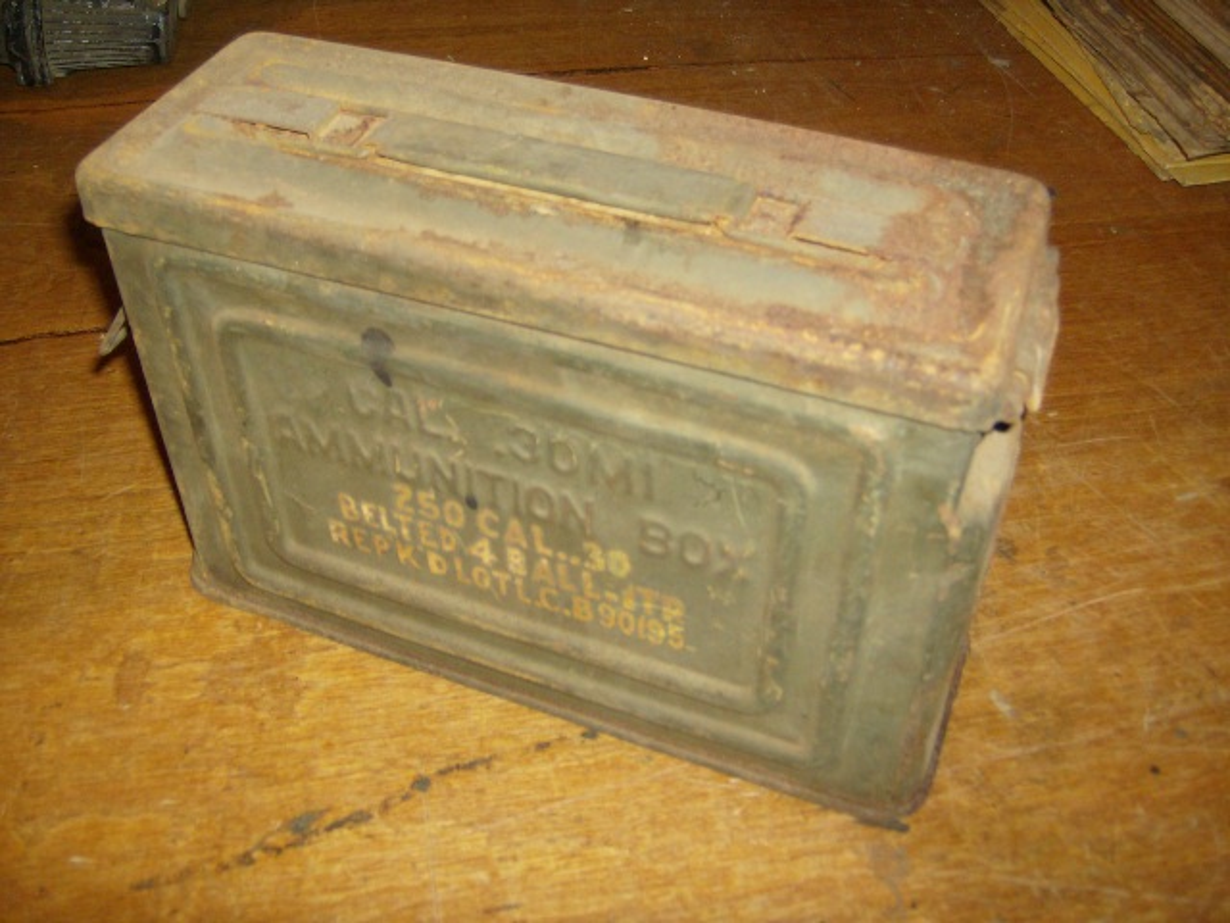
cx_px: 615
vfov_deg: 39.7
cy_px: 462
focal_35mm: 36
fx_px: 1279
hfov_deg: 51.4
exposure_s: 1/60
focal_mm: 6
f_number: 2.8
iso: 200
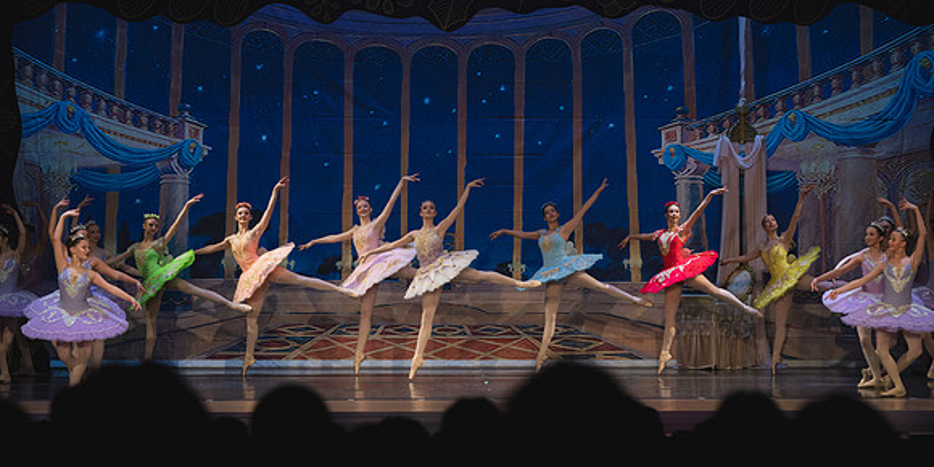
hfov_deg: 17.6
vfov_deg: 8.8
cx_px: 468
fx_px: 3018
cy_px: 311
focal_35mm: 125
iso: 1600
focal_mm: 116
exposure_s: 1/320
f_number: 4
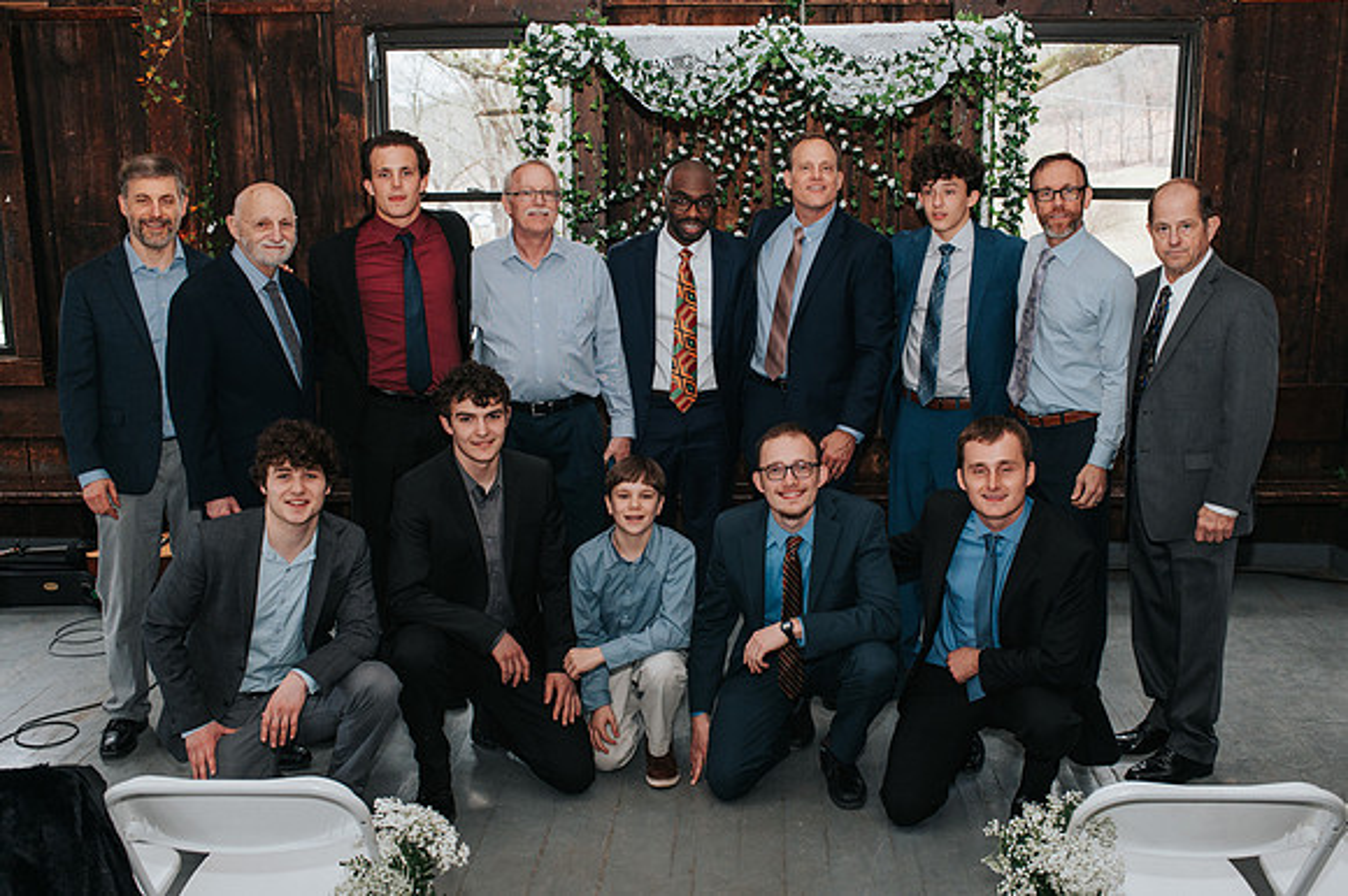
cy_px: 470
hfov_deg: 51.9
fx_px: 1384
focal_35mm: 37
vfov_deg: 35.9
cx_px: 694
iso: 1000
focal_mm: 35
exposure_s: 1/200
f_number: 4.5
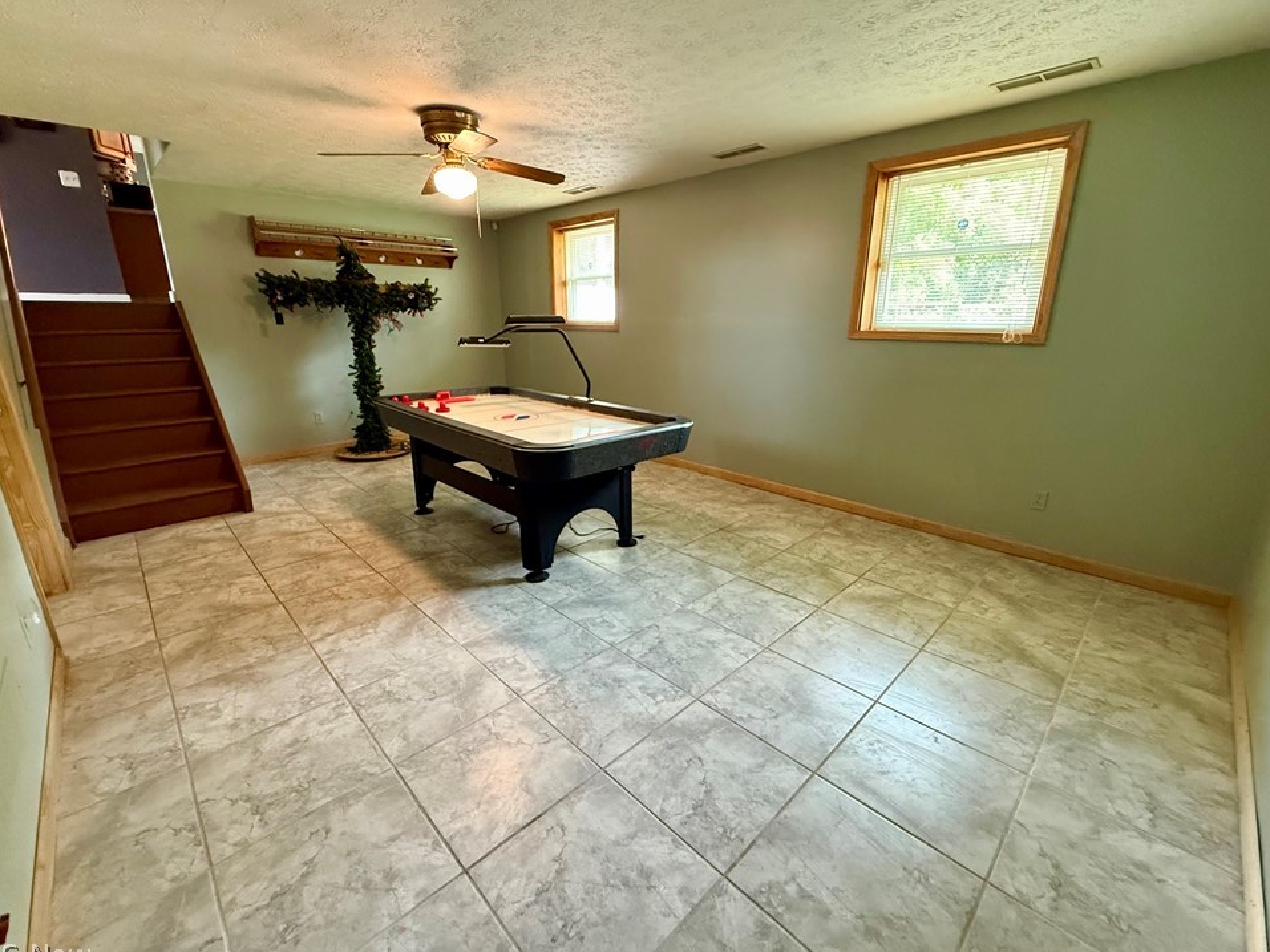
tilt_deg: -15.3
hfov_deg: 98.2
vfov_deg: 81.7
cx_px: 634
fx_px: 550
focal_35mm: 15
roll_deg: -0.3
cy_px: 467
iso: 640
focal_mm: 2.22
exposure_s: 1/60
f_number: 2.2
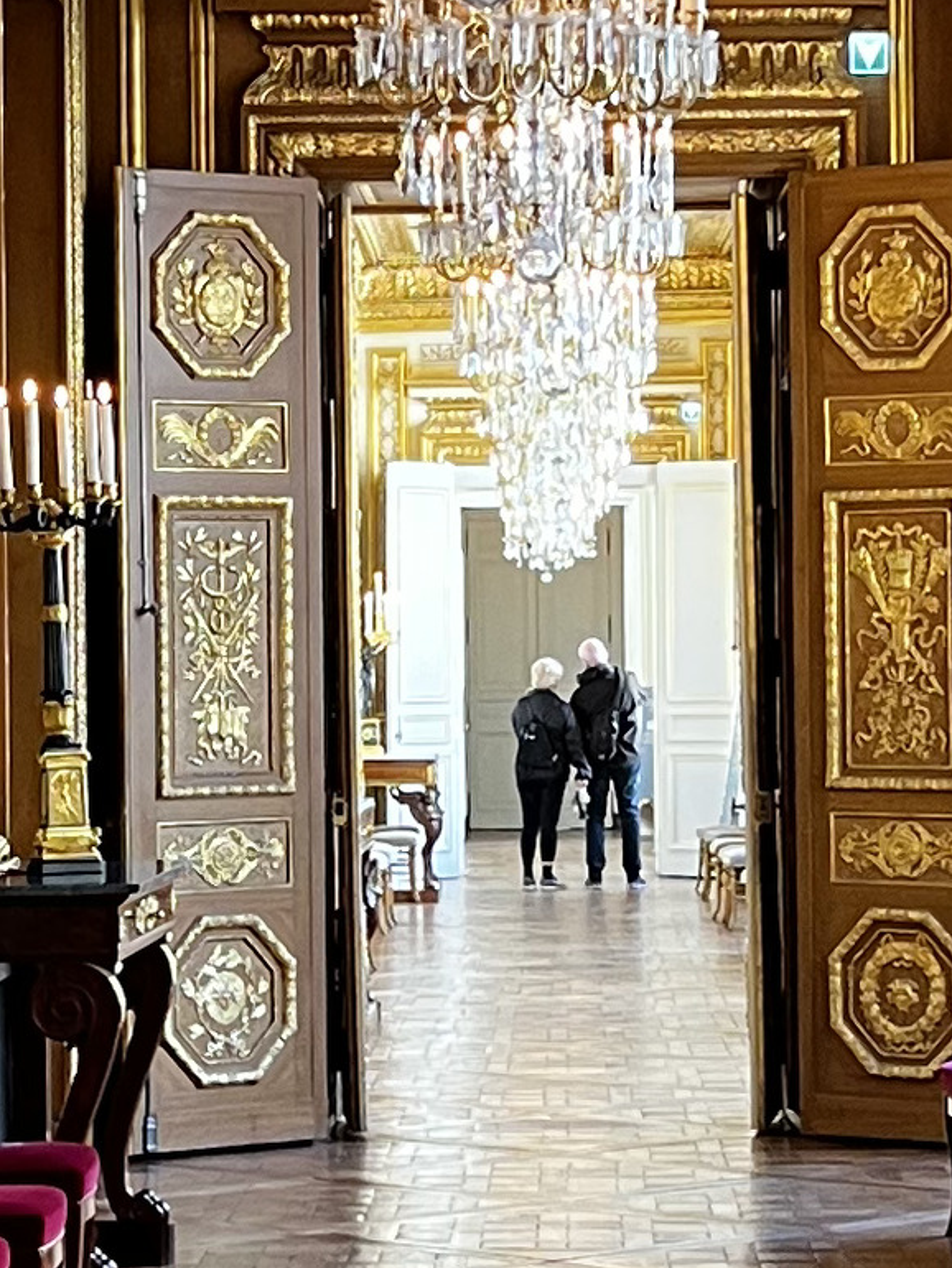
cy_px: 469
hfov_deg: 11.0
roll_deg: +0.6
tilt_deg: +2.1
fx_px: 4948
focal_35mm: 135
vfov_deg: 14.6
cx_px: 440
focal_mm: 5.7
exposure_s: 1/50
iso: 125
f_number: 1.5
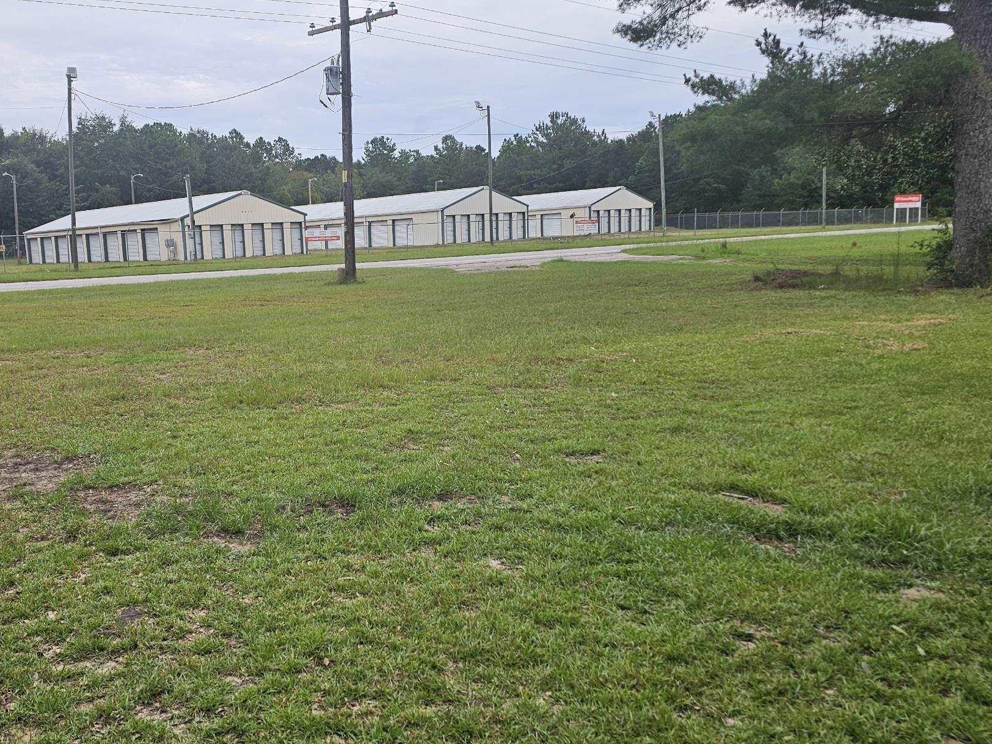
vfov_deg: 41.8
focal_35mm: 34
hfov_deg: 53.0
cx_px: 338
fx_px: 974
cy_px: 373
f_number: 1.7
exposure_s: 1/250
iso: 16
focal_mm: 6.3
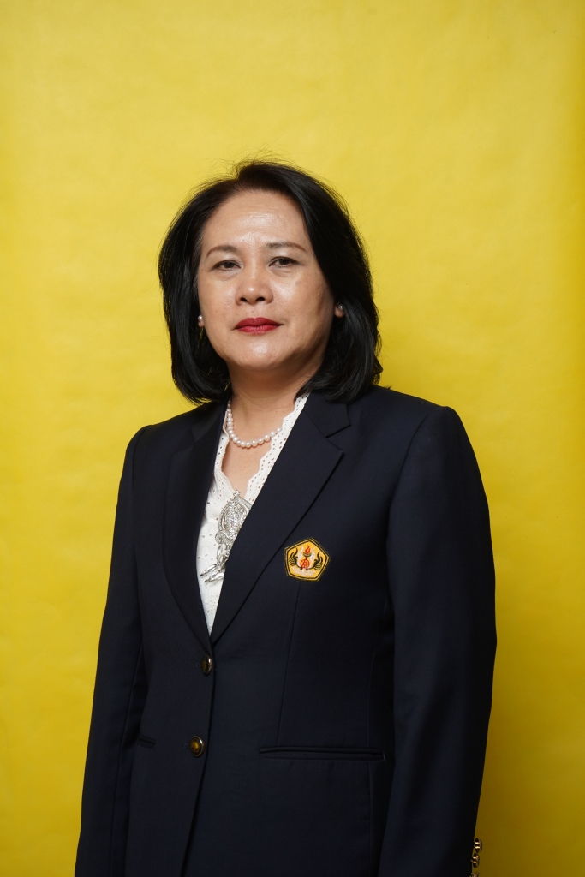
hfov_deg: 19.5
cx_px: 292
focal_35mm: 70
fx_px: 1706
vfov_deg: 28.8
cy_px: 438
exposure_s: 1/200
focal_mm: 70
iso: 500
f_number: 7.1
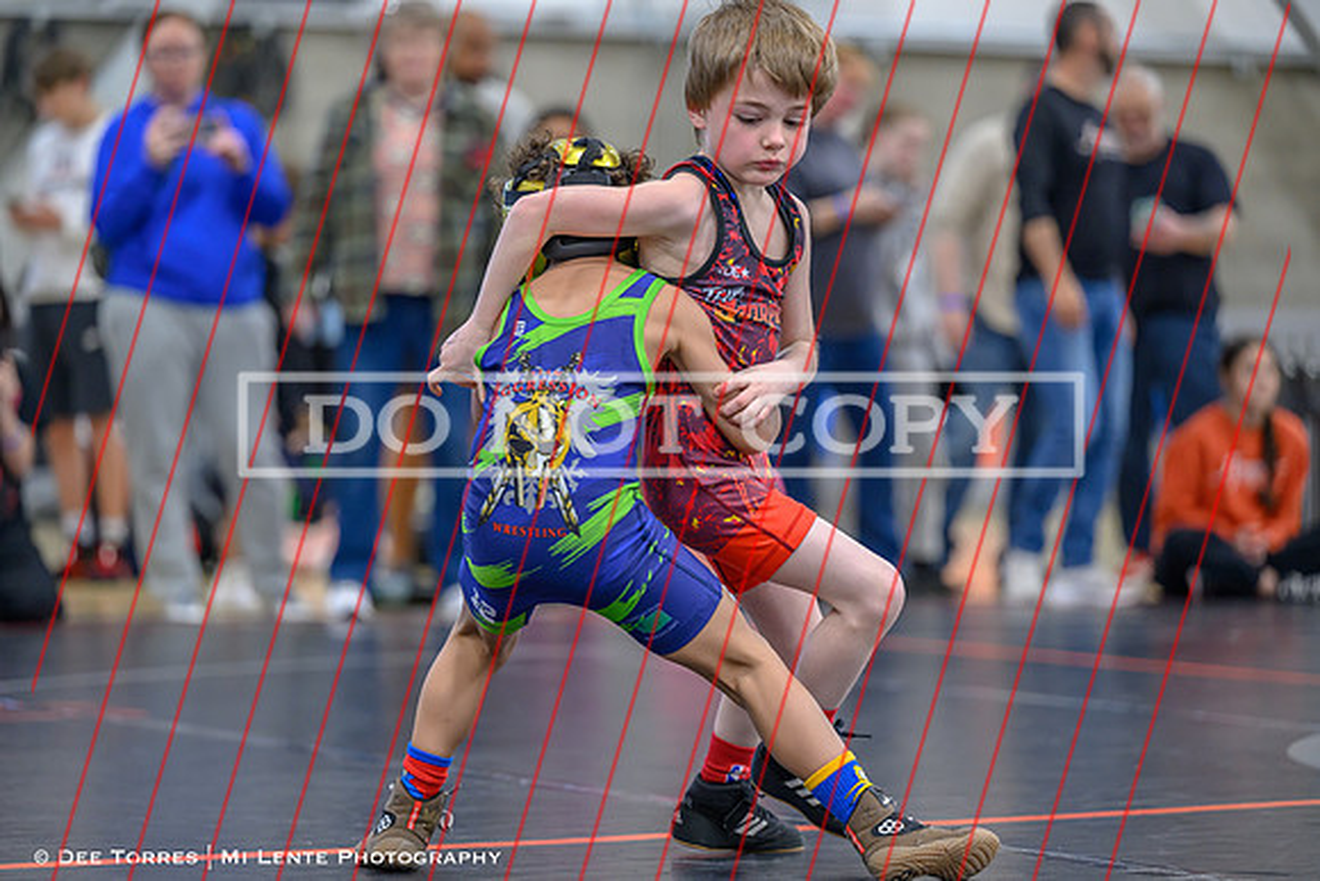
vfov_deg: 10.2
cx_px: 638
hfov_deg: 15.3
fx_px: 4924
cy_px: 426
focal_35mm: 134
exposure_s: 1/640
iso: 2500
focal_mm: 130
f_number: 2.8
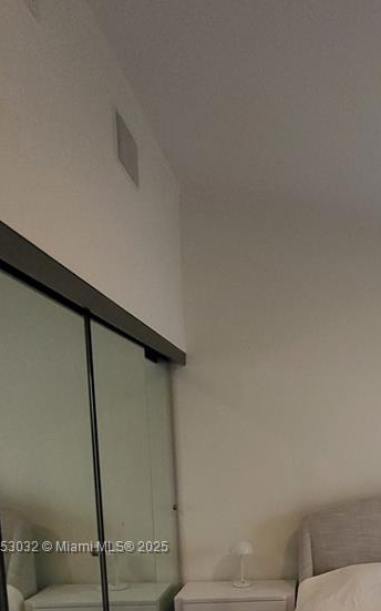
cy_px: 548
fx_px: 499
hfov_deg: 33.5
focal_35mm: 30
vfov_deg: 54.9
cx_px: 464
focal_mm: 1.74
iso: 400
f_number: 2.2
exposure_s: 1/30
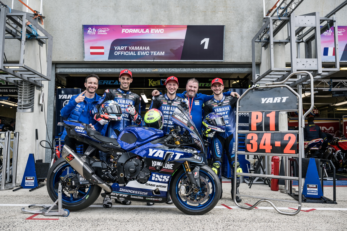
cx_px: 174
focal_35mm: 31
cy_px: 116
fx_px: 299
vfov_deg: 42.3
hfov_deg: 60.3
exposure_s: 1/400
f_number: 6.3
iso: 400
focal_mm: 31
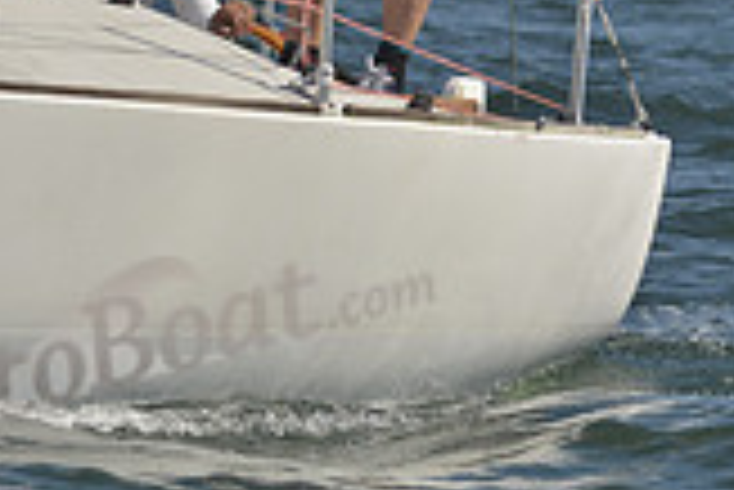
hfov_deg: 2.9
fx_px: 14550
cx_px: -428
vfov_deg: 1.9
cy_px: -276
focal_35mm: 713
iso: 200
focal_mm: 200
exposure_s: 1/1250
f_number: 7.1
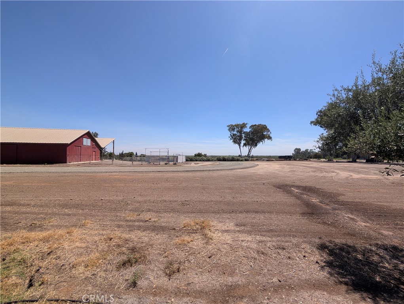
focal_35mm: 12
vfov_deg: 94.6
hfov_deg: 110.5
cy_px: 152
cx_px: 202
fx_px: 140
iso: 56
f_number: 1.7
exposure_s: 1/3663
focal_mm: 2.02
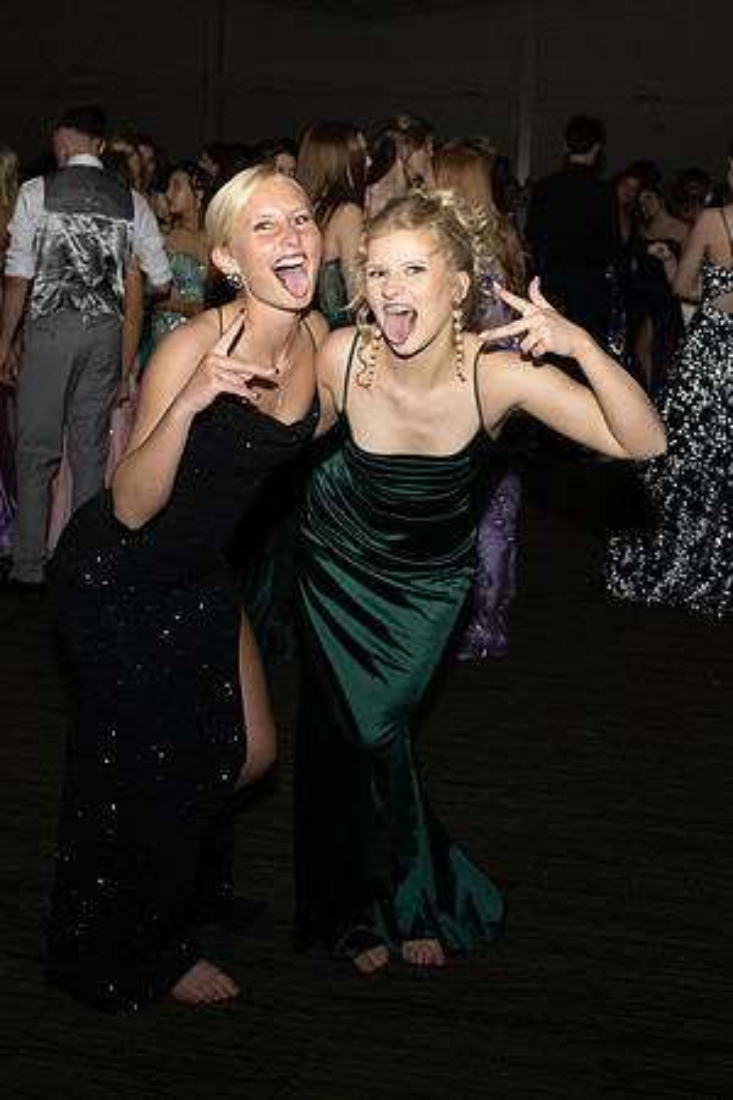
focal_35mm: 45
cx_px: 343
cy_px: 411
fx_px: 1385
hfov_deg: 29.6
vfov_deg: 42.9
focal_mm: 24
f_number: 4.5
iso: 500
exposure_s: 1/160
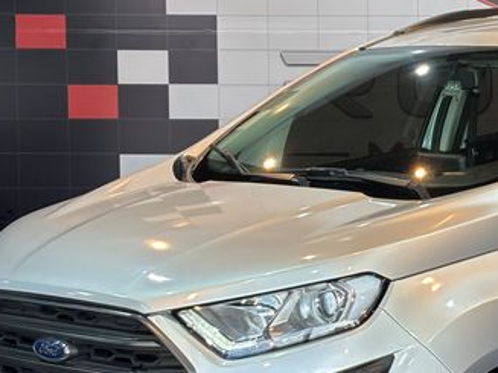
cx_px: 503
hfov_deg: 15.0
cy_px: 183
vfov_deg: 11.5
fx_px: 1855
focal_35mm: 129
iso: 50
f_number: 1.6
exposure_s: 1/120
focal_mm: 5.96
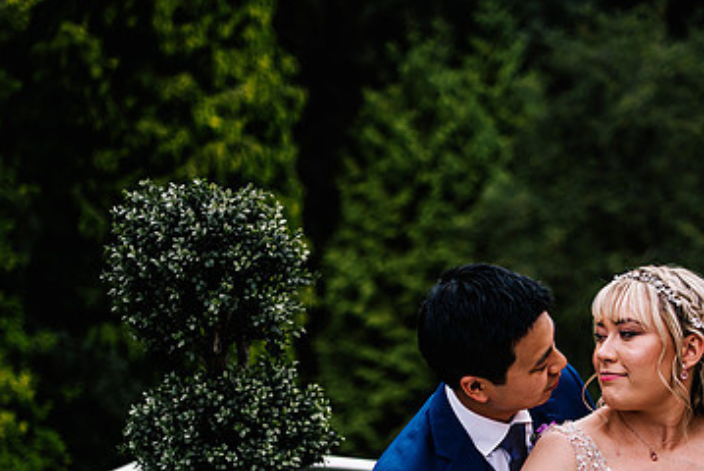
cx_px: 471
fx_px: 1135
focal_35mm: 58
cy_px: 370
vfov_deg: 23.1
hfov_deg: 34.1
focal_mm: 35
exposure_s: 1/250
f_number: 1.4
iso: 100
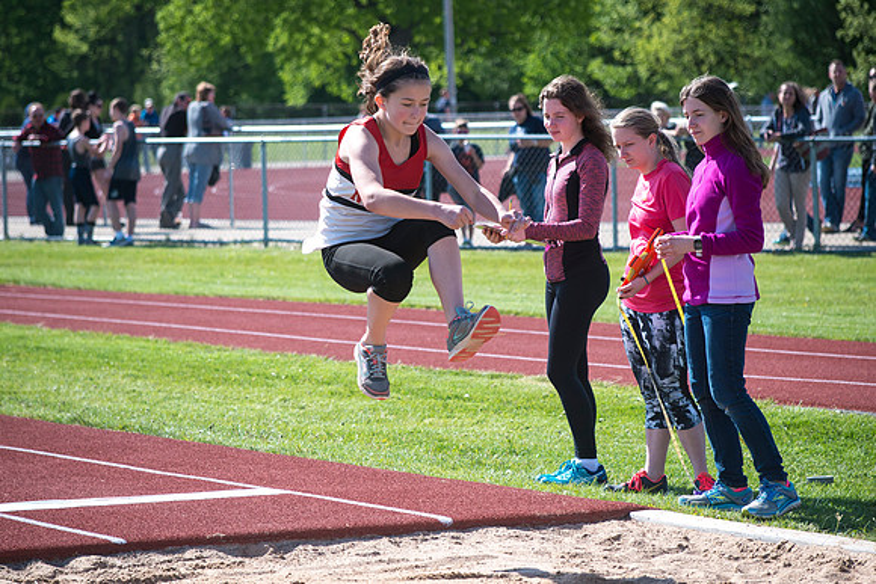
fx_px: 4137
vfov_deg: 8.1
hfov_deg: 12.1
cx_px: 438
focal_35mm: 170
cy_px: 292
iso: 1000
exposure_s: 1/2500
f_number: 6.3
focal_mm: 170
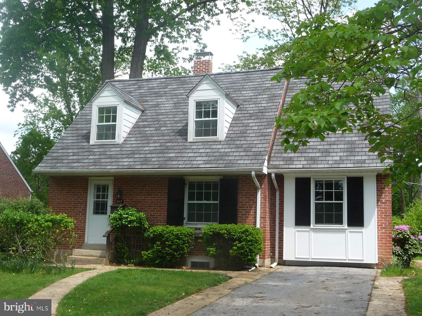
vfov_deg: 34.3
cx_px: 211
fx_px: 512
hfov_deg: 44.8
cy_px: 158
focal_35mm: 42
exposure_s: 1/400
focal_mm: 4.7
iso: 100
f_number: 3.3
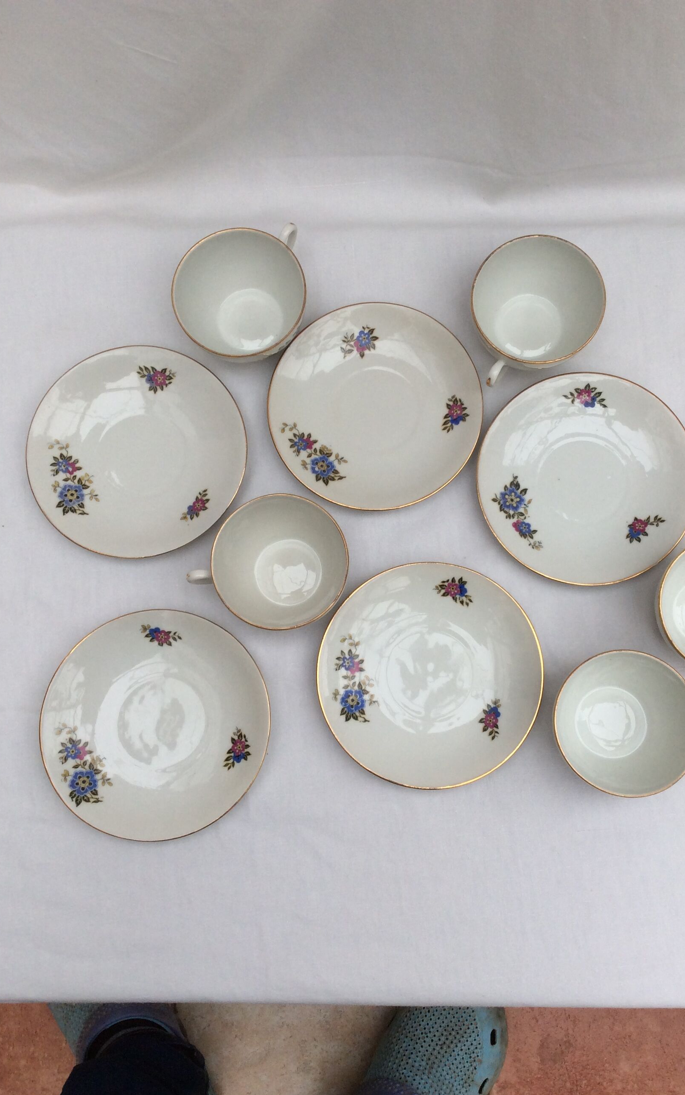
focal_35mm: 34
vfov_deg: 56.7
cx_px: 391
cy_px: 549
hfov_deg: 37.2
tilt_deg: -80.6
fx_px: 1015
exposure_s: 1/180
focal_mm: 3.3
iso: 32
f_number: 2.4
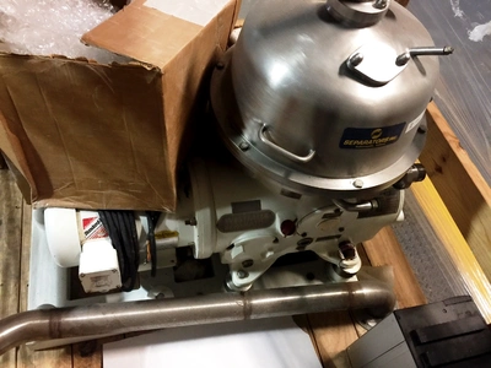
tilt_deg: -53.2
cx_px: 246
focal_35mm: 29
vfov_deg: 48.2
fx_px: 411
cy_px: 184
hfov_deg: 61.7
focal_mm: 4.15
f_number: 2.2
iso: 64
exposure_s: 1/4
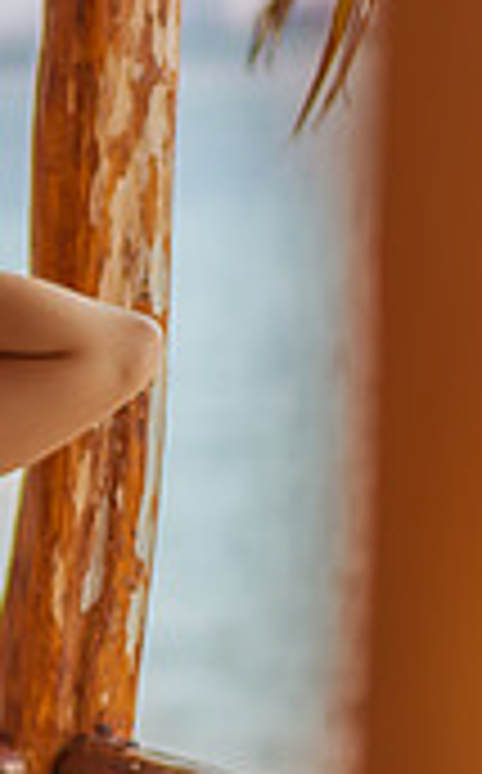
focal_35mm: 202
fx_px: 4260
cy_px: 502
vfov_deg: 10.4
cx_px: -459
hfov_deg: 6.3
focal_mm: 58
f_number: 1.4
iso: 200
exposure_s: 1/320
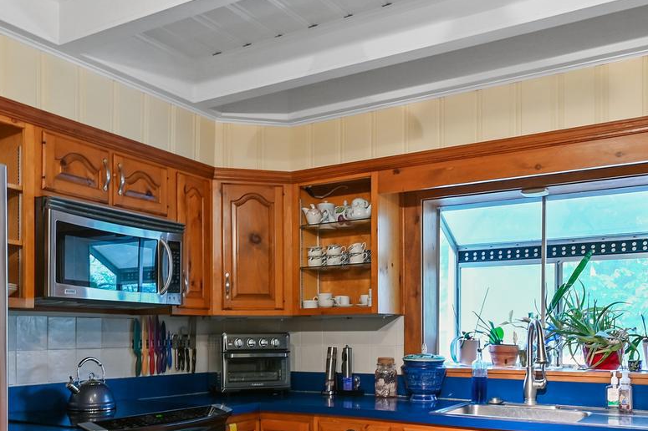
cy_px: 325
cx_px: 327
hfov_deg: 51.9
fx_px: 666
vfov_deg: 35.1
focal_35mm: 37
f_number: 9
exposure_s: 1/15
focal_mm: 14
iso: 250
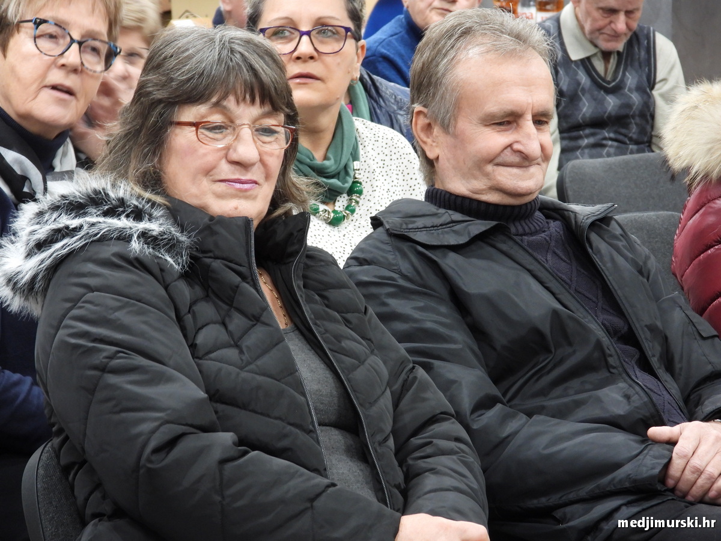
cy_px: 270
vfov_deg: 10.2
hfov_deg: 13.6
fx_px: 3020
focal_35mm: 145
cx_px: 360
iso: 400
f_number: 4
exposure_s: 1/15
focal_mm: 26.1
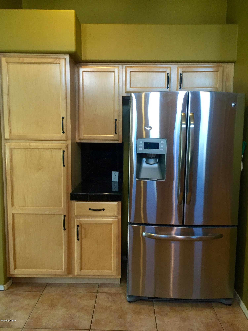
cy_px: 166
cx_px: 124
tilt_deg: -7.8
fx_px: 277
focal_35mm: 29
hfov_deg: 48.2
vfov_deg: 61.7
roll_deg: -0.2
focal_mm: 4.15
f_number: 2.2
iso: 125
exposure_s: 1/30
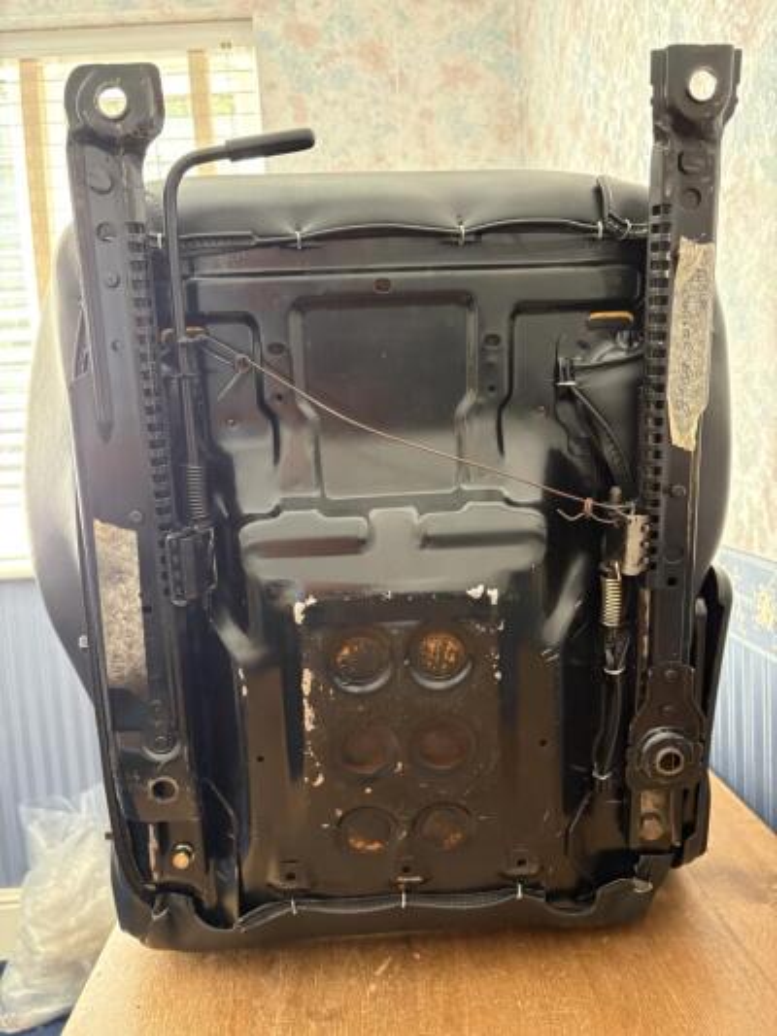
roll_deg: +3.3
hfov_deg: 53.1
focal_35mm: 26
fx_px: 778
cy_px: 518
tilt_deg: -5.2
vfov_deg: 67.3
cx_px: 388
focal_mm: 5.96
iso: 250
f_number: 1.6
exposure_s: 1/60
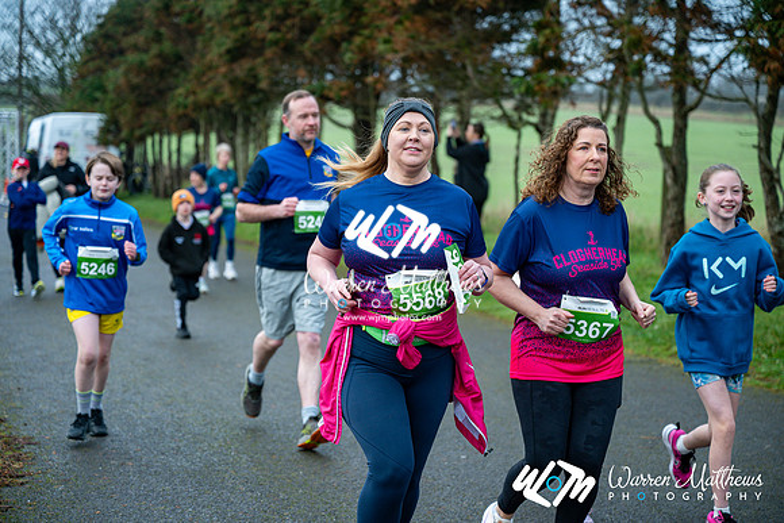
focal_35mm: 70
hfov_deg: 28.8
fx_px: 1525
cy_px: 262
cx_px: 392
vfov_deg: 19.5
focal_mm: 70
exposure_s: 1/1250
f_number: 2.8
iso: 640
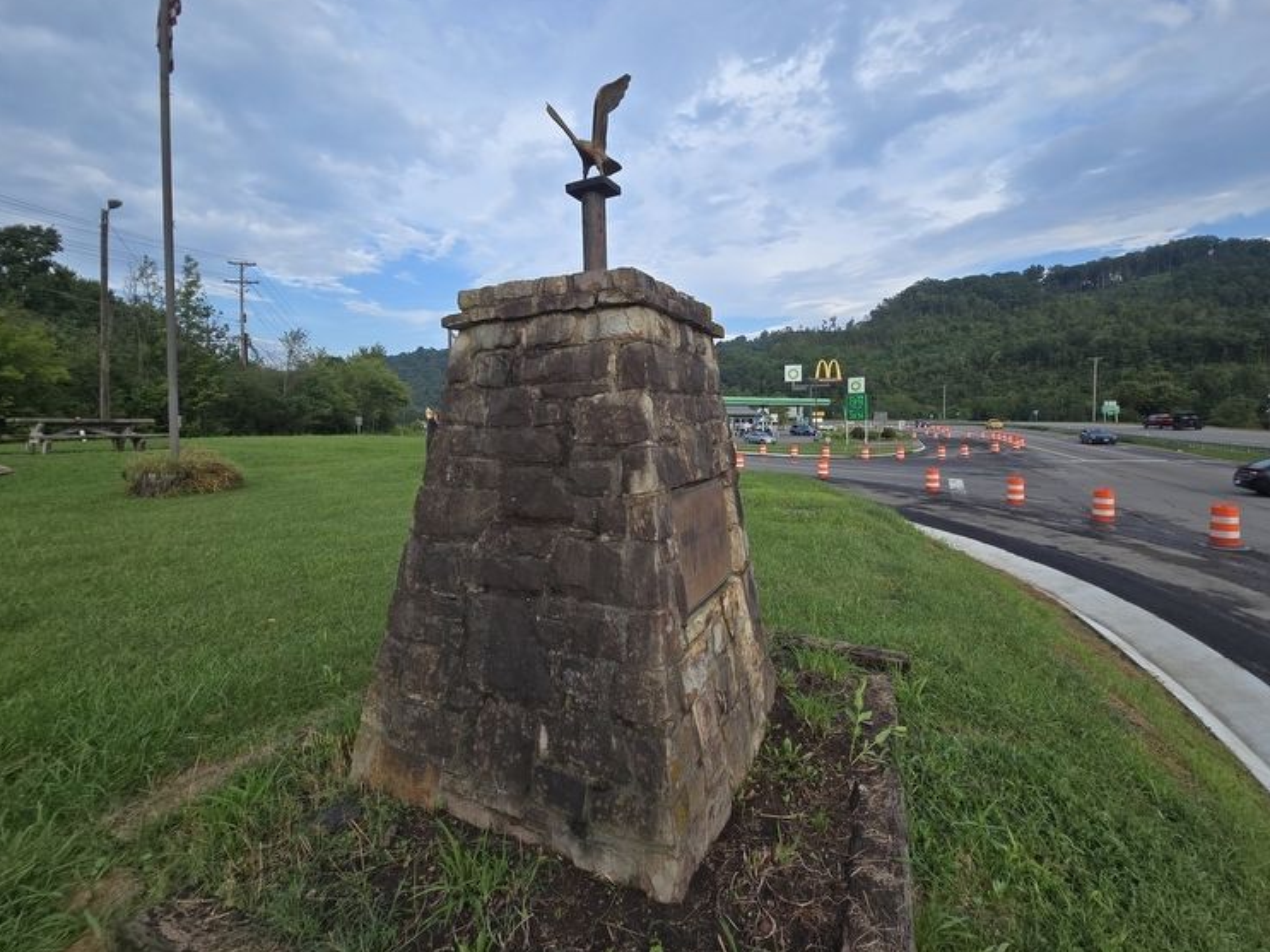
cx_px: 644
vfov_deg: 85.6
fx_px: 514
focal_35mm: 14
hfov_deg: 102.1
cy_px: 446
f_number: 2.2
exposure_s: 1/970
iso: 50
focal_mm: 2.2
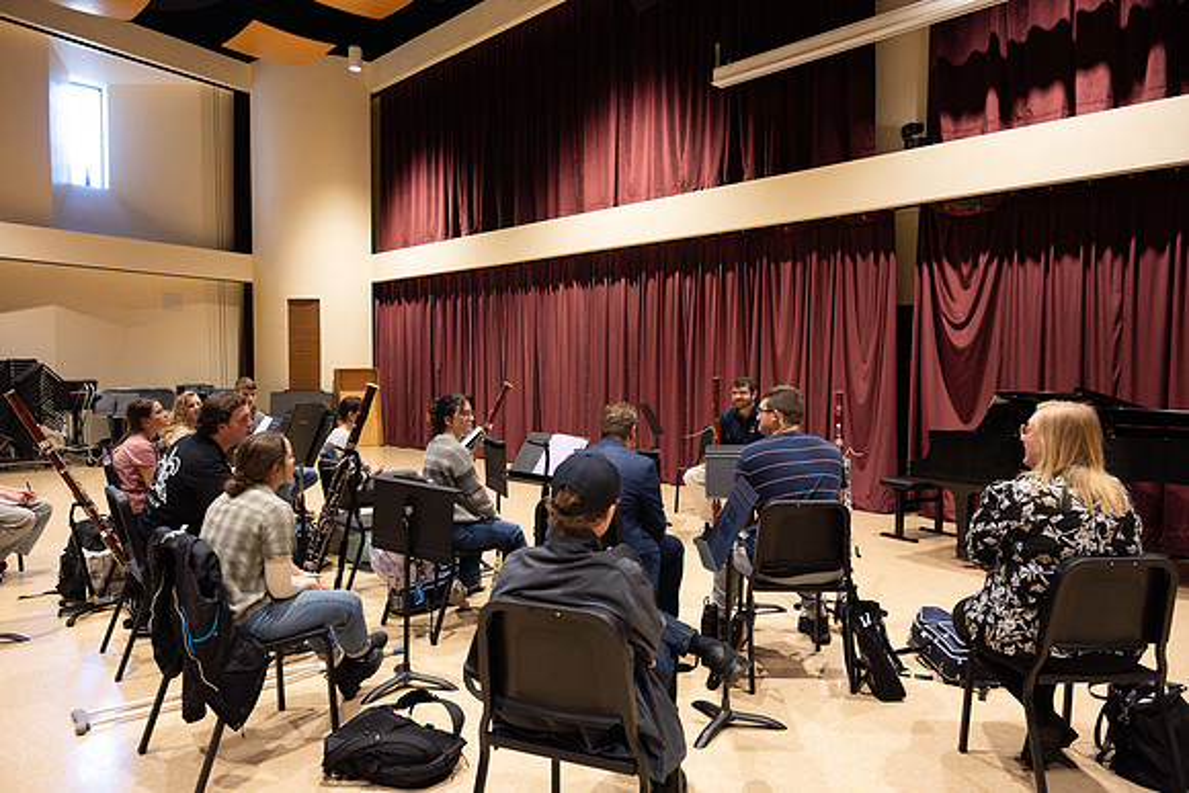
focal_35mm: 24
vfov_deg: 53.2
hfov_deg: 73.7
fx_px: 793
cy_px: 396
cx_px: 594
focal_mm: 24
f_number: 4.5
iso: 1250
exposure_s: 1/160
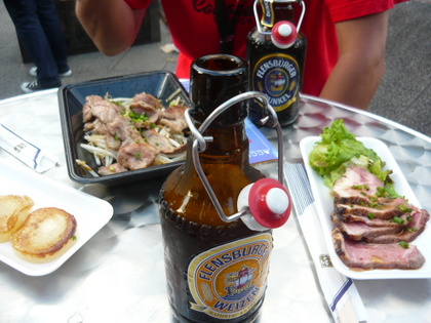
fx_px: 411
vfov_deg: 42.9
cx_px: 216
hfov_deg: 55.4
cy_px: 162
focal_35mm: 33
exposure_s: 1/80
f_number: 2.8
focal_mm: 5.5
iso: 100
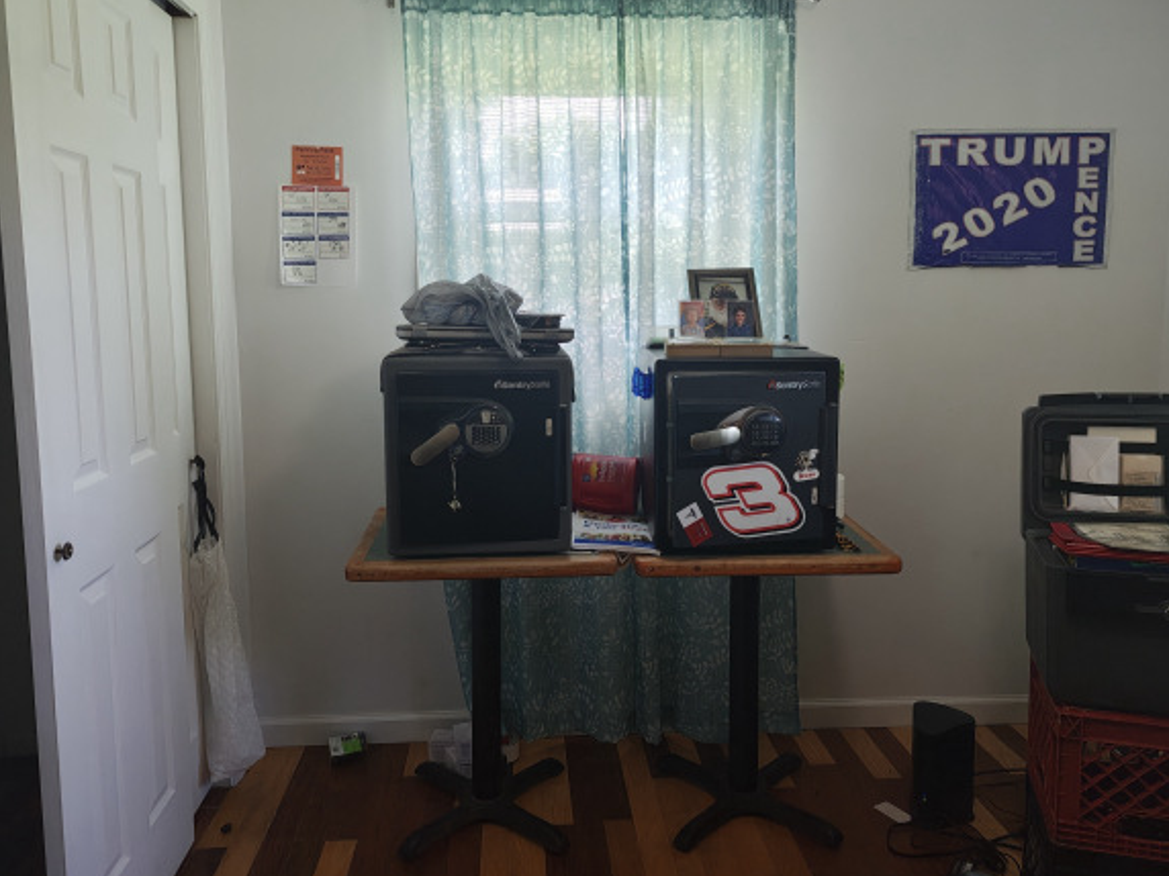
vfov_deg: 49.6
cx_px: 581
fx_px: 946
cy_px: 372
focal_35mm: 28
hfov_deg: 63.4
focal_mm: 5.41
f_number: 1.8
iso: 1594
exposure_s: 1/40
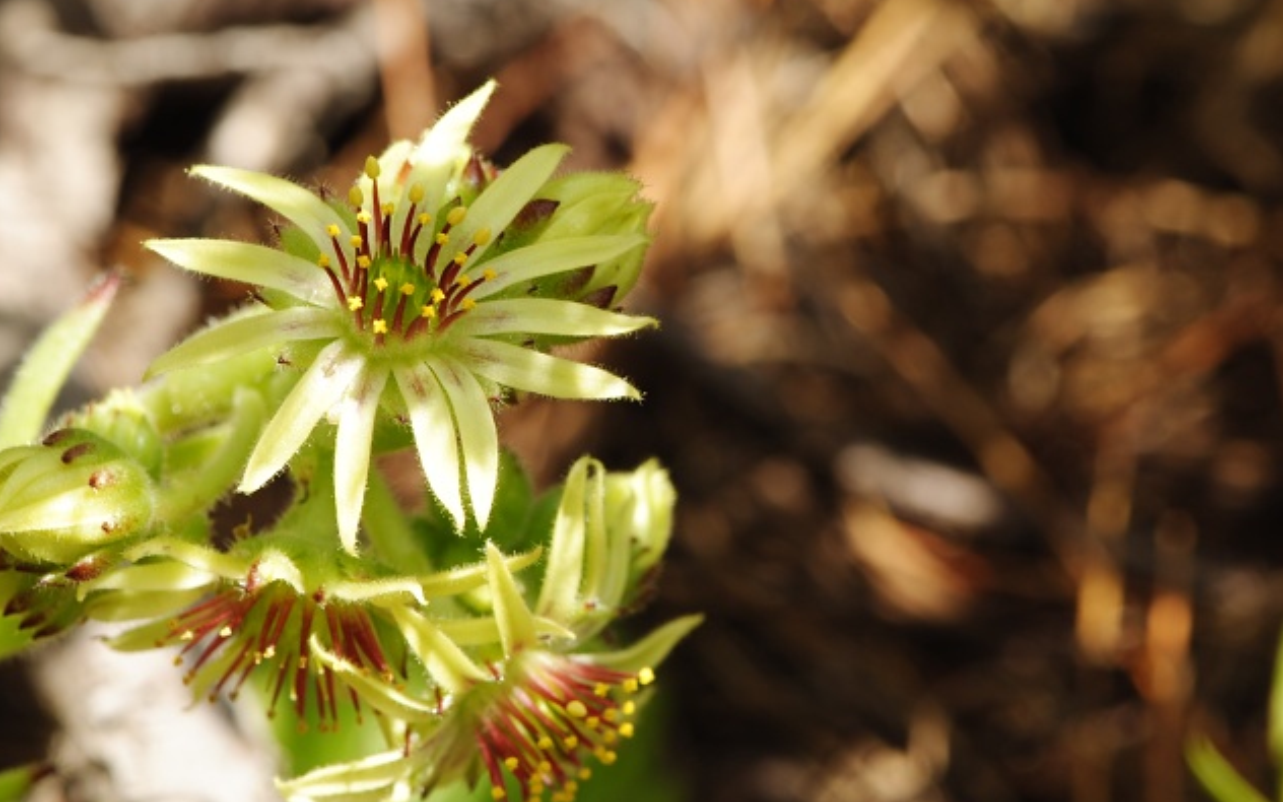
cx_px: 702
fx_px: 5757
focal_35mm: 165
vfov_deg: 8.0
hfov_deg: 12.7
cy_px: 416
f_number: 10
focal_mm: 85
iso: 100
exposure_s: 1/60
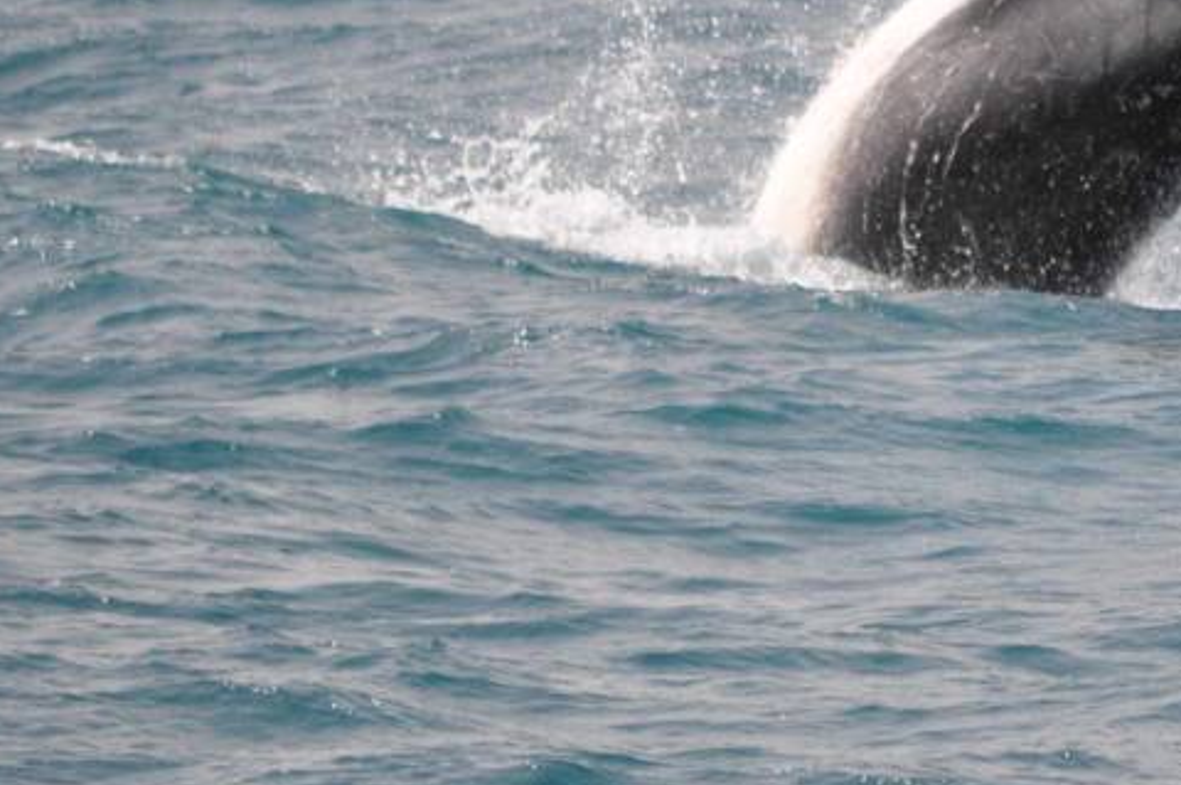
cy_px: 293
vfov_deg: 1.9
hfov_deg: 2.9
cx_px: 1085
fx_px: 23694
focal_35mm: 723
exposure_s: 1/1600
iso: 400
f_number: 6.3
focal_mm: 200
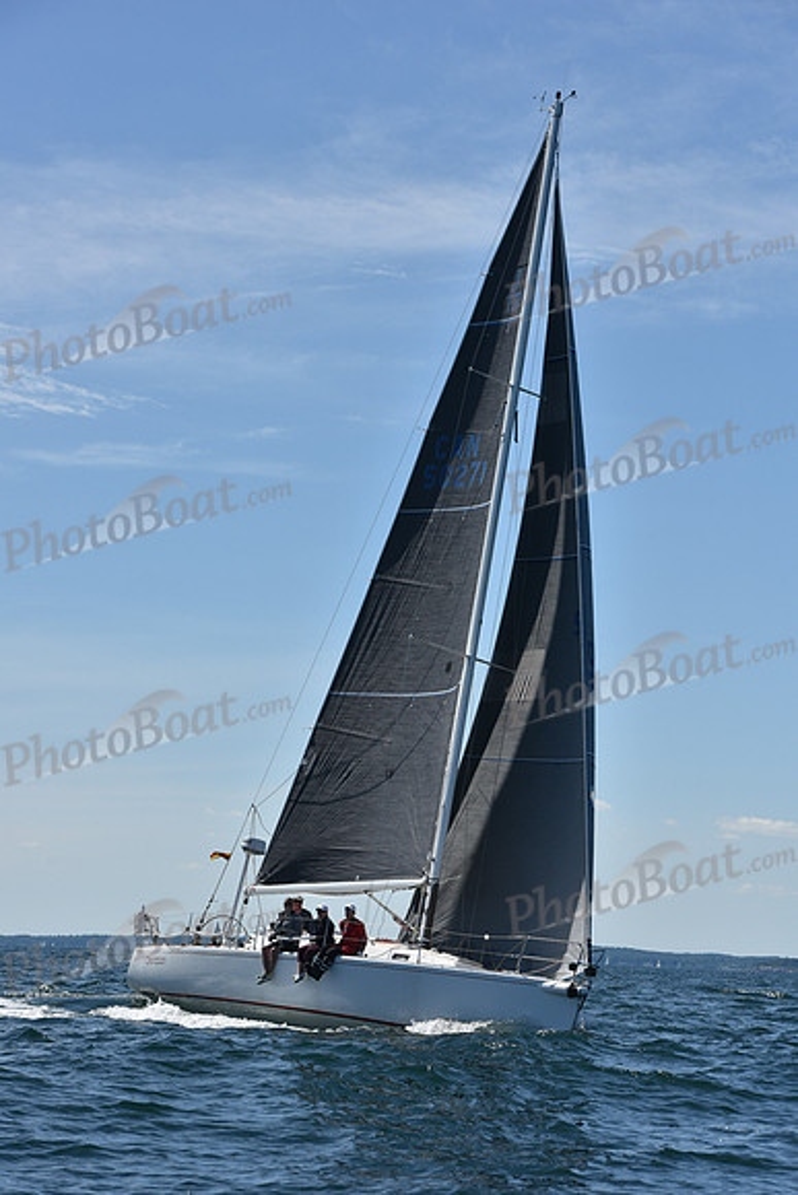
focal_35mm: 102
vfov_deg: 20.0
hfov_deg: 13.4
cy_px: 598
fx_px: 3389
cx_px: 399
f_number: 8
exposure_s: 1/1600
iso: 250
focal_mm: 102
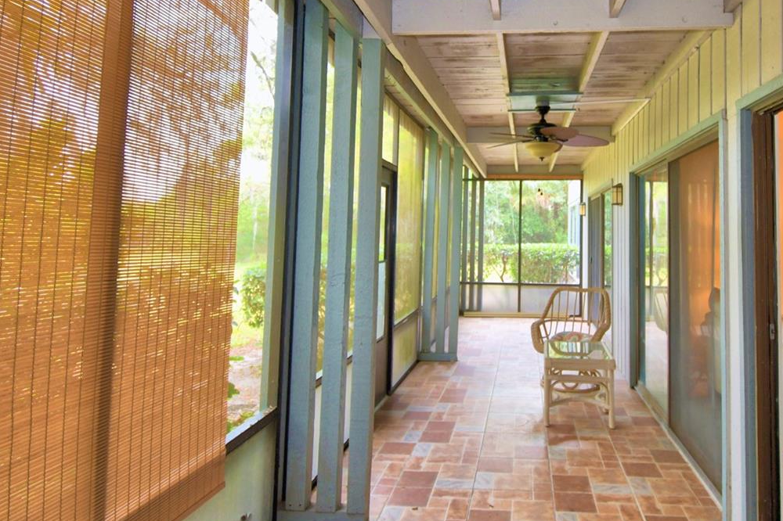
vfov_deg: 52.6
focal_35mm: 24
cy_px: 197
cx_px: 500
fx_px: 522
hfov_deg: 72.2
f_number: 4.5
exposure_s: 1/30
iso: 250
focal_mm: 10
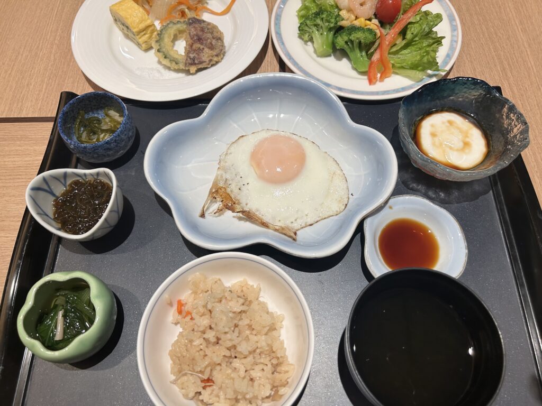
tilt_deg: -63.6
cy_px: 203
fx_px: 407
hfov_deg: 67.3
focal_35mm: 26
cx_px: 271
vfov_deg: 53.1
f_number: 1.5
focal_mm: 5.7
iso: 50
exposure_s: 1/120
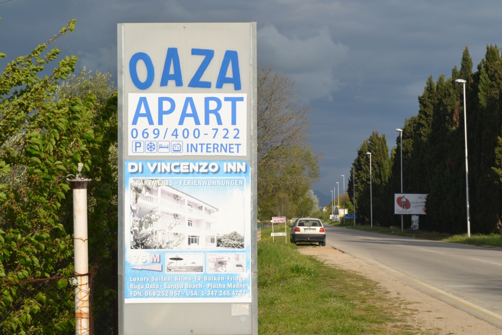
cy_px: 168
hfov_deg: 24.6
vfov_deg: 16.6
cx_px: 251
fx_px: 1151
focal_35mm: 82
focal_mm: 55
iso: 100
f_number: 11
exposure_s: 1/200
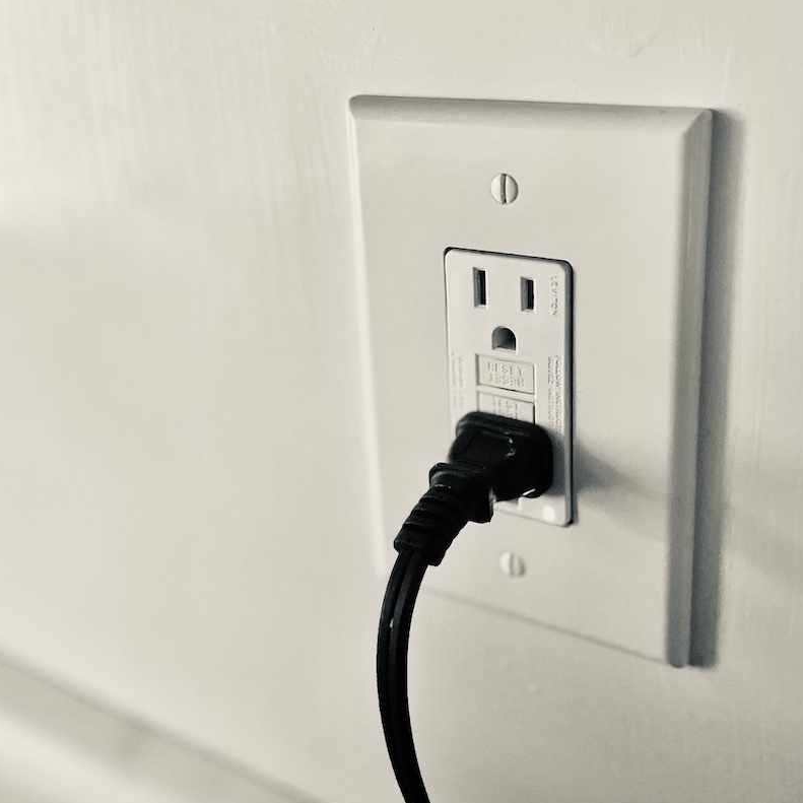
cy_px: 458
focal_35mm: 31
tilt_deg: -19.9
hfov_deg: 52.5
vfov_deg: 52.4
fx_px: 814
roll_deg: +1.5
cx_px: 402
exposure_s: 1/58
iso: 500
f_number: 1.6
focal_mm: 4.2
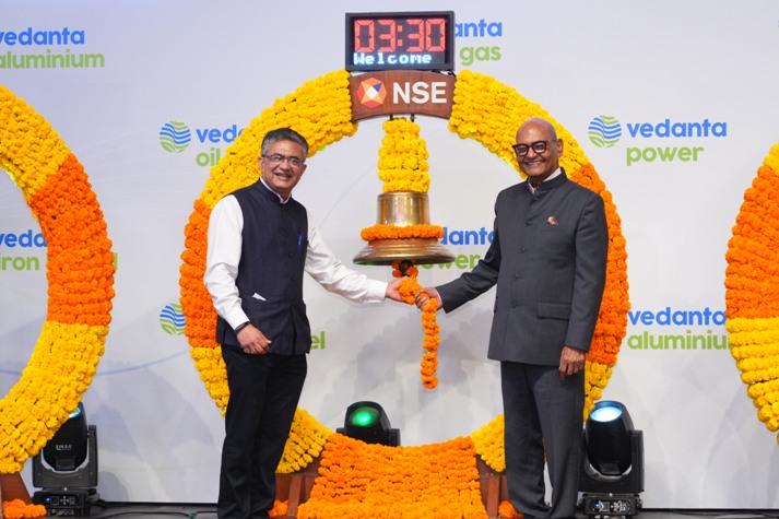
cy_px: 260
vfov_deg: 14.1
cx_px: 390
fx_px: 2098
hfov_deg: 21.0
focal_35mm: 97
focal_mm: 65
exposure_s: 1/200
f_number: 4
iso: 1000
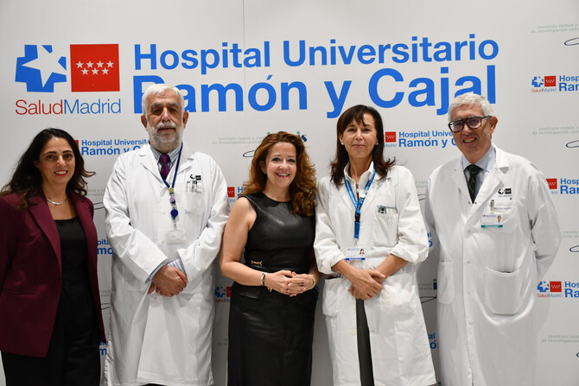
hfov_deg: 38.2
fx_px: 836
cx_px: 290
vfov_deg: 26.0
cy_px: 193
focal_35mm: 52
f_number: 4.2
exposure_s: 1/125
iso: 1400
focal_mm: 35
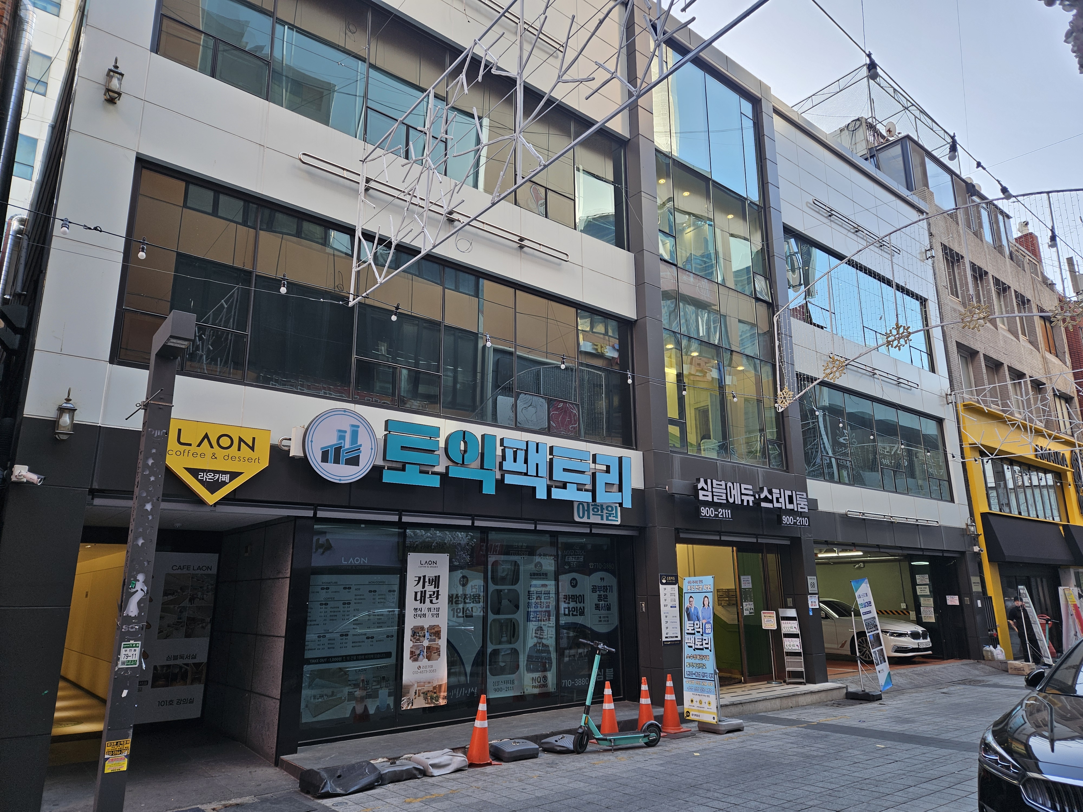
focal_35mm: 23
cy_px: 406
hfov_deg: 73.9
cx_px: 542
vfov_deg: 58.9
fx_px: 720
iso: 25
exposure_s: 1/120
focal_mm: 5.4
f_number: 1.8
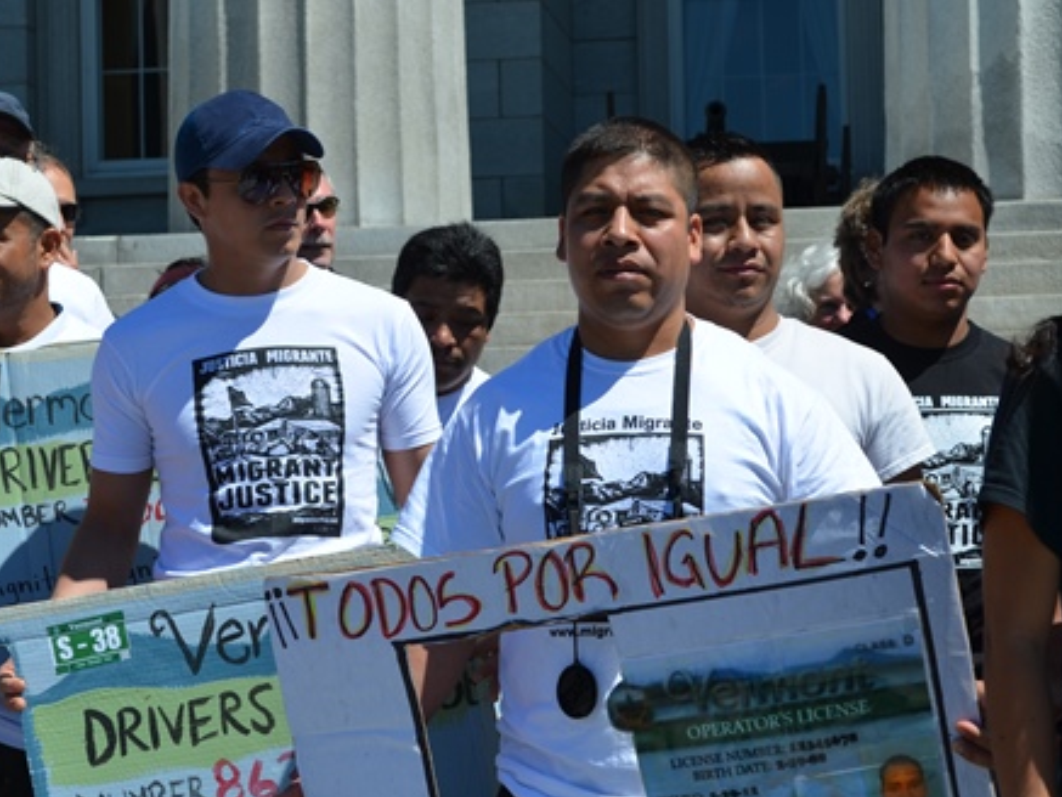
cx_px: 496
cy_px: 401
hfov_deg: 21.6
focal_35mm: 91
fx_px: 2779
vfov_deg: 16.3
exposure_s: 1/320
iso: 100
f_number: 9
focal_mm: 55
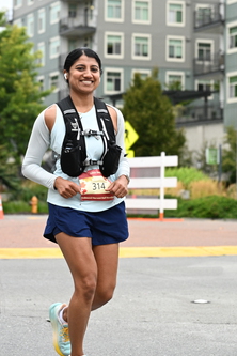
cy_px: 130
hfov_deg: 12.5
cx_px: 72
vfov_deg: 18.7
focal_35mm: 109
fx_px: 1076
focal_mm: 66
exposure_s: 1/800
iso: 1600
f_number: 4
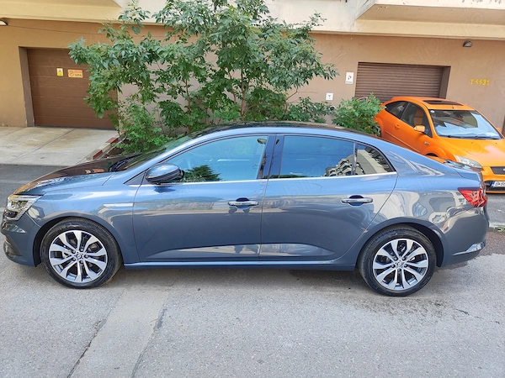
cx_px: 252
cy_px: 189
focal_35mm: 23
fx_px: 336
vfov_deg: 58.9
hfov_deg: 73.9
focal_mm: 5.59
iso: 95
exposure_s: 1/100
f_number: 1.88
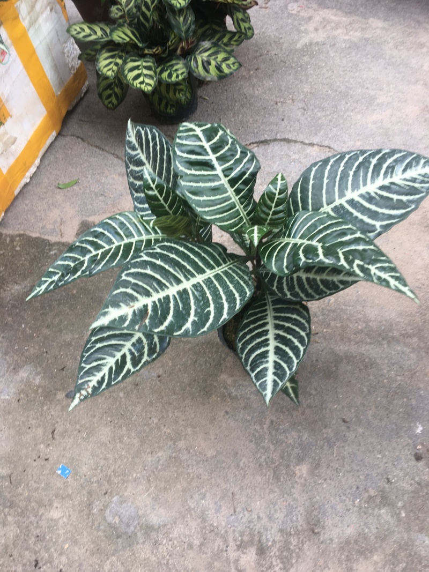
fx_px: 479
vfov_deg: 61.7
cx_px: 214
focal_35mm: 29
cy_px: 286
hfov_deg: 48.2
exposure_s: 1/120
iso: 25
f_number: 2.2
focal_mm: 4.15
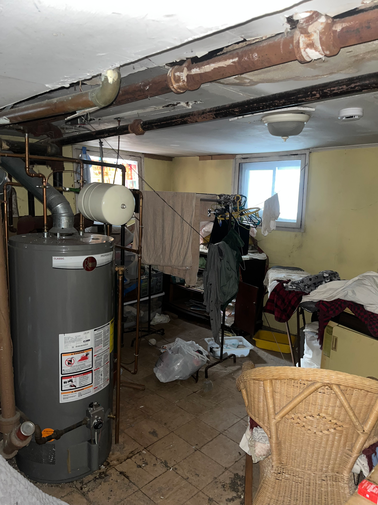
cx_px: 189
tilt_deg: -8.1
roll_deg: -1.1
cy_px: 252
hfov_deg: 53.1
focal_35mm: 26
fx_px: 379
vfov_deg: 67.3
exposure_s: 1/4
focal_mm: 5.1
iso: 100
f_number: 1.6
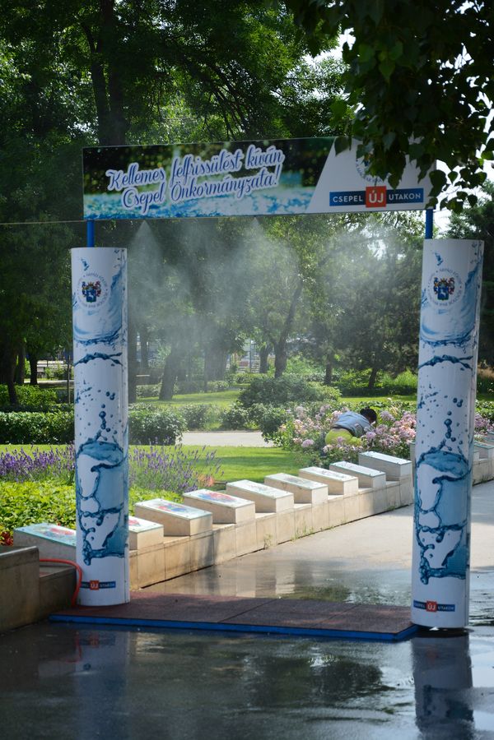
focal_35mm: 87
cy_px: 370
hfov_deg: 15.7
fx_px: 1791
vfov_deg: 23.4
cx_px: 247
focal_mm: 58
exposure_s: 1/500
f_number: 5.6
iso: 200
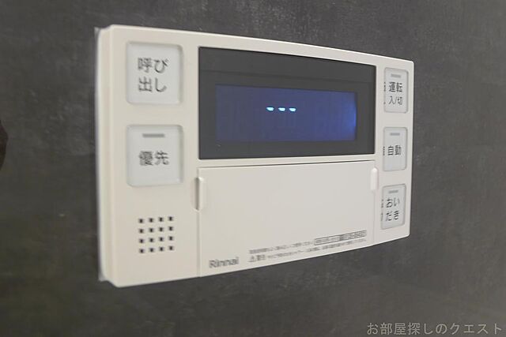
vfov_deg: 28.7
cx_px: 253
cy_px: 168
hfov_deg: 41.9
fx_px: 661
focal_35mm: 47
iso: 80
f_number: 2.6
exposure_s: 1/3.2
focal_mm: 10
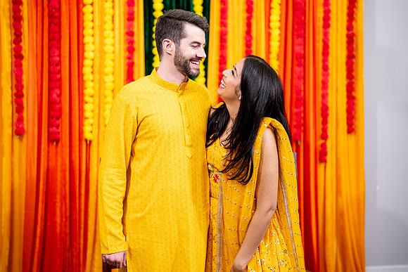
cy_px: 136
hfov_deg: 38.6
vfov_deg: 26.3
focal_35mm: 51
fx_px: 583
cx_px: 204
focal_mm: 50
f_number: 1.4
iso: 320
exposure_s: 1/160
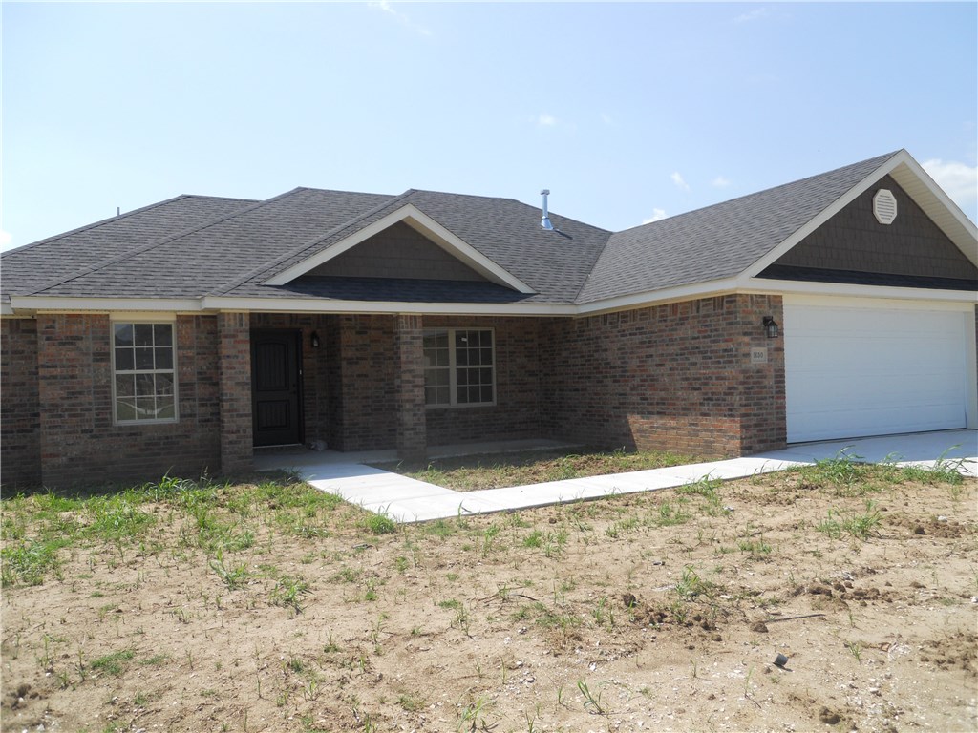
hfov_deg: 63.4
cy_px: 366
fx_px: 791
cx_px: 489
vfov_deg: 49.7
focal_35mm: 28
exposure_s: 1/320
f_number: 5.4
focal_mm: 5
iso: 80
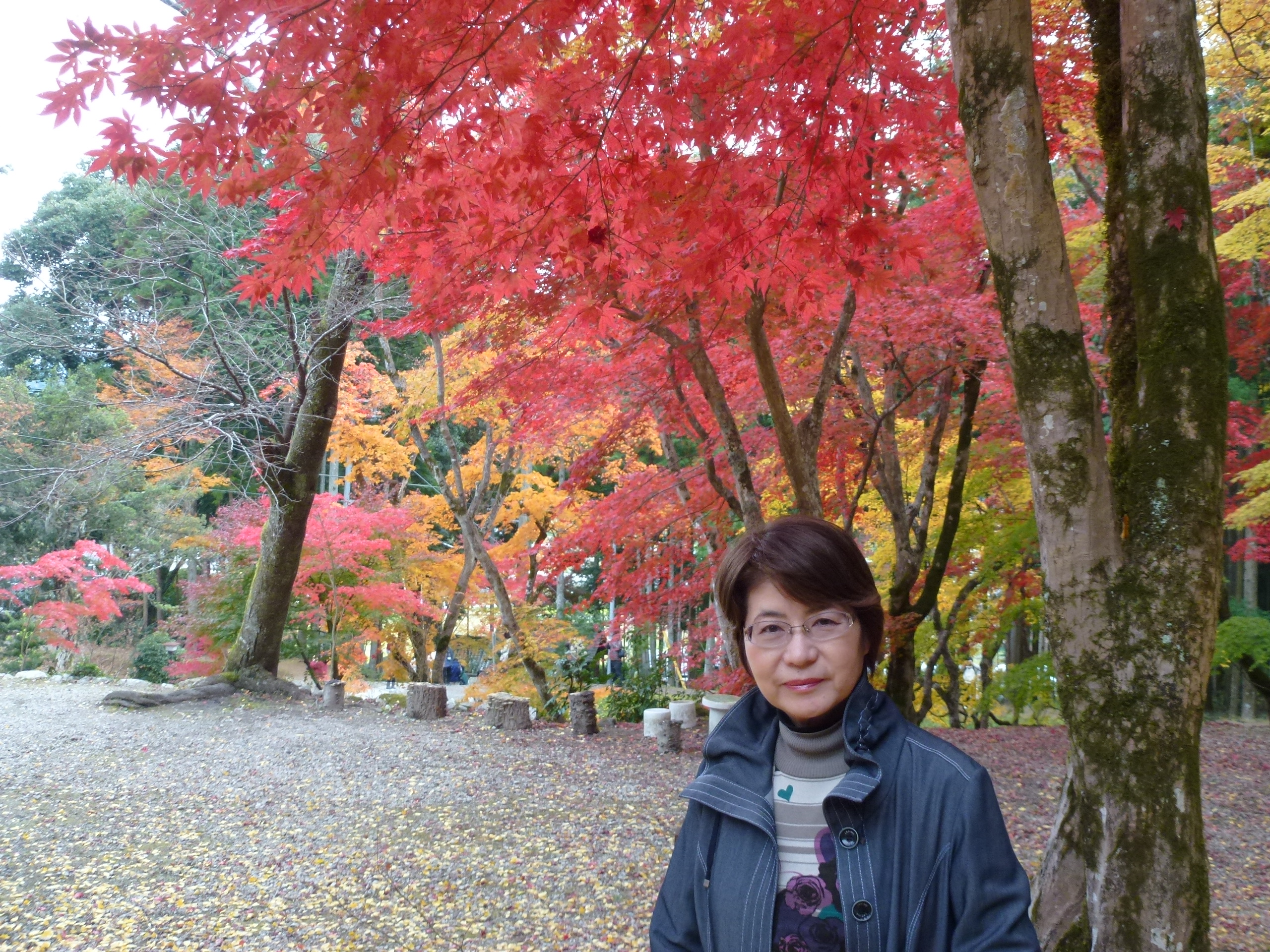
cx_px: 635
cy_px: 476
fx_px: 1394
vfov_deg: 37.7
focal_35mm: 38
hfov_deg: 49.0
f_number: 3.8
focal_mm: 6.8
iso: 200
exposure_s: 1/80
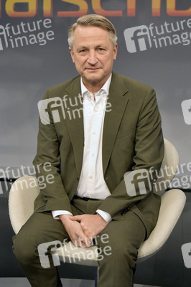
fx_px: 319
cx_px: 96
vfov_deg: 48.5
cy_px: 144
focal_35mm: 40
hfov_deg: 33.3
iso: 2500
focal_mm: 40
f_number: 5.6
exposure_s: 1/320
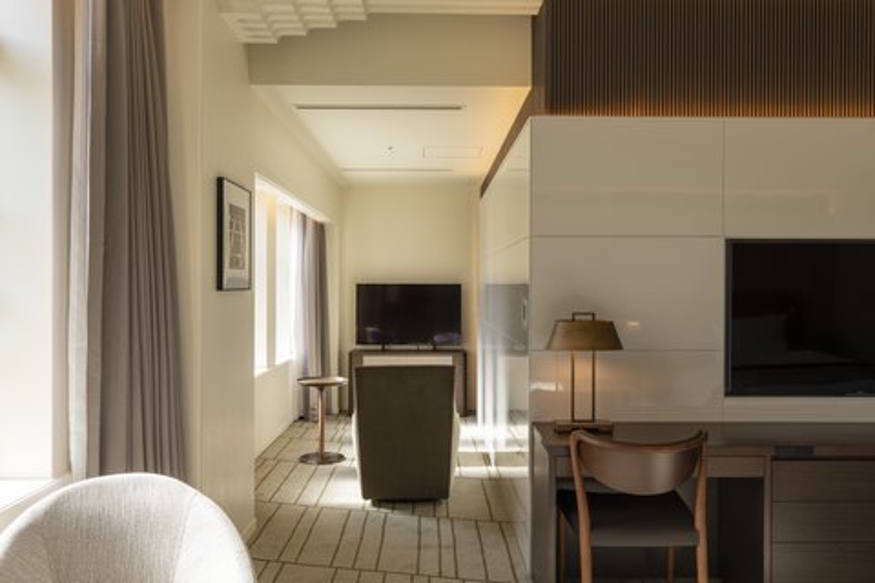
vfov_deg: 43.6
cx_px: 438
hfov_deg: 61.9
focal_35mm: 30
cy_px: 292
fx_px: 729
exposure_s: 1/10
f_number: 13
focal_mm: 30
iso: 100
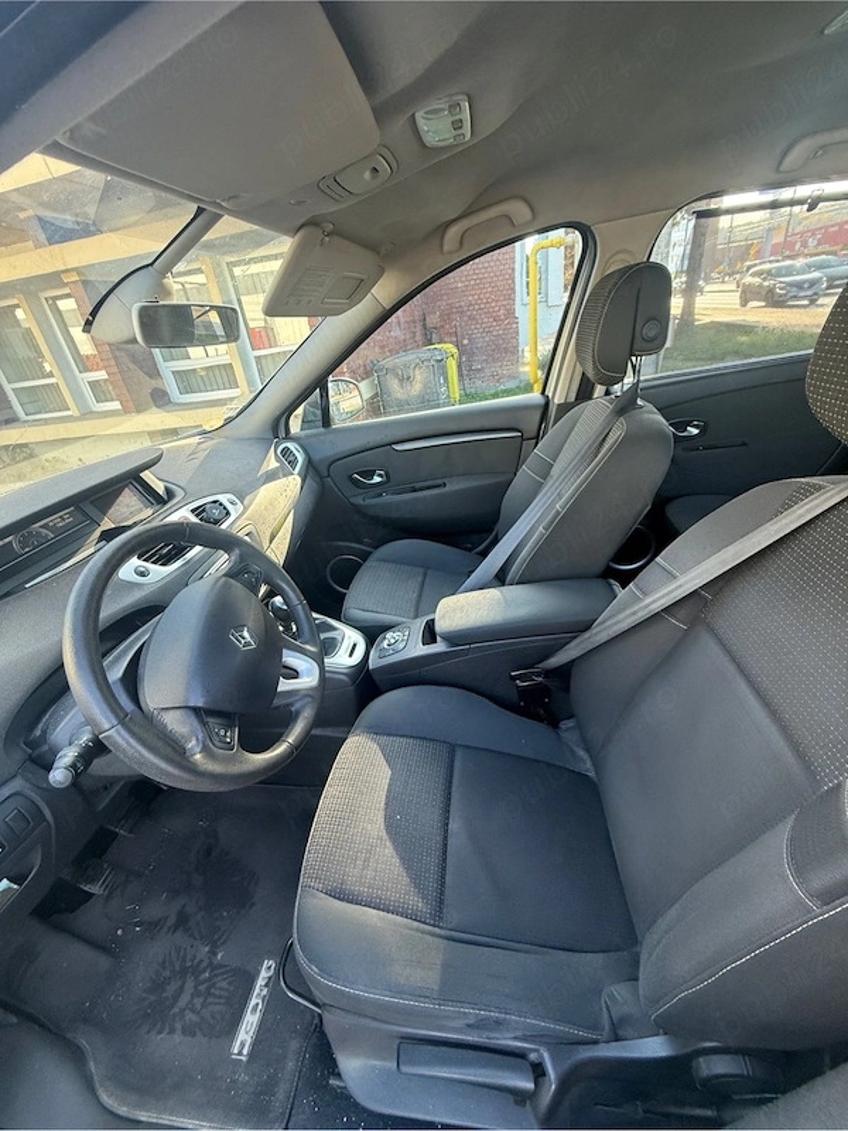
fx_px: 457
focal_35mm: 14
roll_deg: +8.6
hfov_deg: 85.7
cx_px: 424
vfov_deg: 102.1
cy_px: 566
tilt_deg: -29.6
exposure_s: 1/99
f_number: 2.2
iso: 160
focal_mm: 2.22
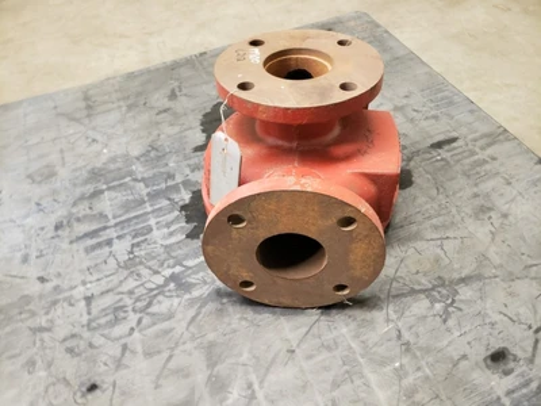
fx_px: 406
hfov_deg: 67.3
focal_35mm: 26
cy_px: 203
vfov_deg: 53.1
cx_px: 270
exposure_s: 1/24
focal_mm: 4.3
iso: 250
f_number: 1.5
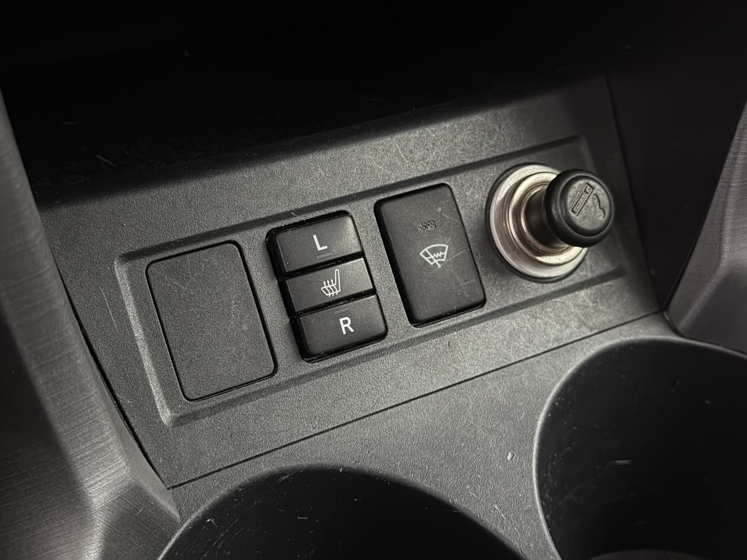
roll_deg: +1.3
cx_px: 374
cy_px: 280
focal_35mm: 48
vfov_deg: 30.3
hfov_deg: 39.7
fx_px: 1036
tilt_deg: -32.3
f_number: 1.78
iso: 640
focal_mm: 6.76
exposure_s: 1/10
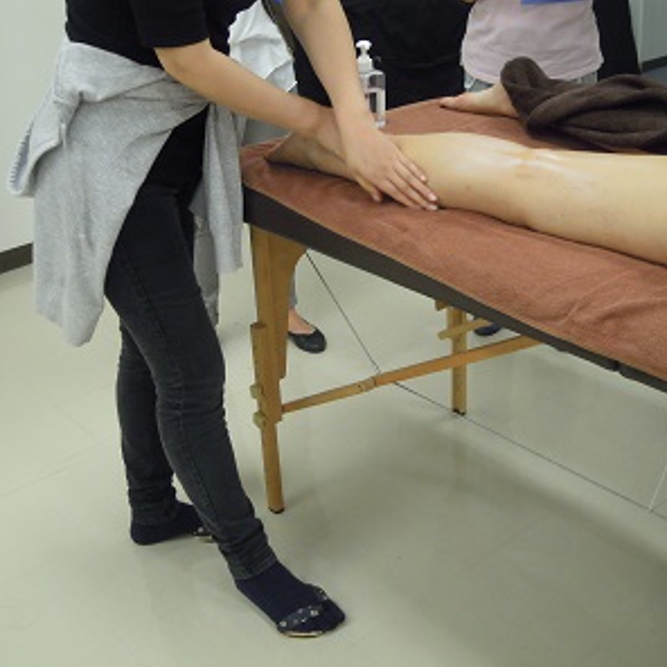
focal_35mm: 43
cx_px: 329
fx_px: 937
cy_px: 336
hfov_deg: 39.2
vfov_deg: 39.2
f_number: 3
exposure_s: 1/40
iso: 400
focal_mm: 6.4
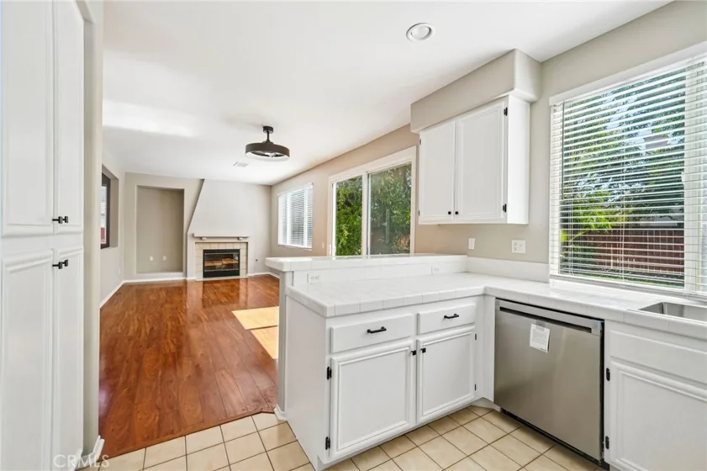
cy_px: 236
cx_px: 354
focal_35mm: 15
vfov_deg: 77.3
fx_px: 294
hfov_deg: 100.4
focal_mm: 15
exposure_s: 1/50
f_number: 8
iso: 100
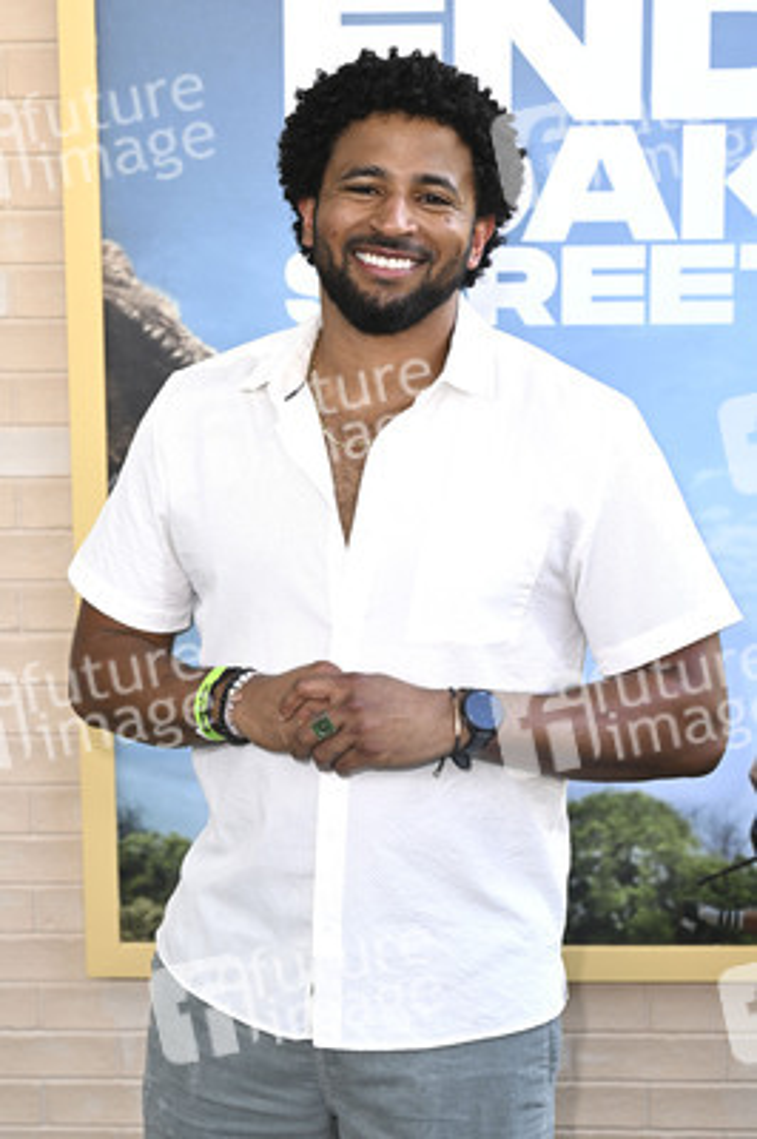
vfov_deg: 31.4
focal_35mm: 64
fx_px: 2022
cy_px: 570
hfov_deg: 21.2
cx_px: 378
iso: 640
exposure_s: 1/250
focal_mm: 64
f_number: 5.6
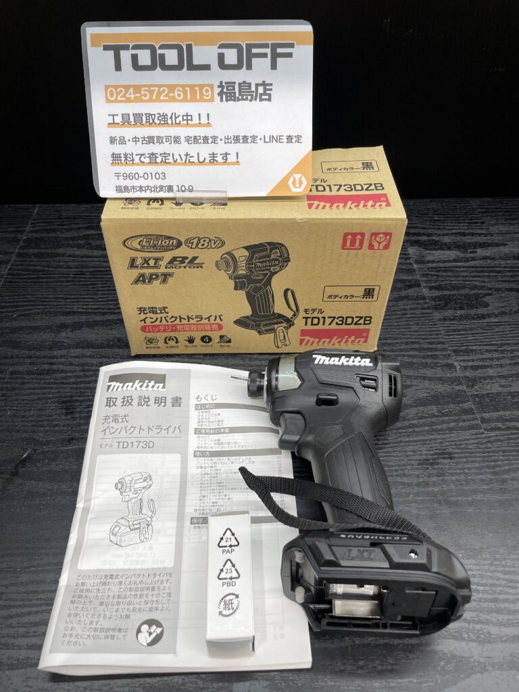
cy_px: 346
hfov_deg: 53.1
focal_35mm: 26
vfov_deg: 67.3
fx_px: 520
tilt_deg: -46.2
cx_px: 260
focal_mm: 4.2
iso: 80
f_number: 1.6
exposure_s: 1/100
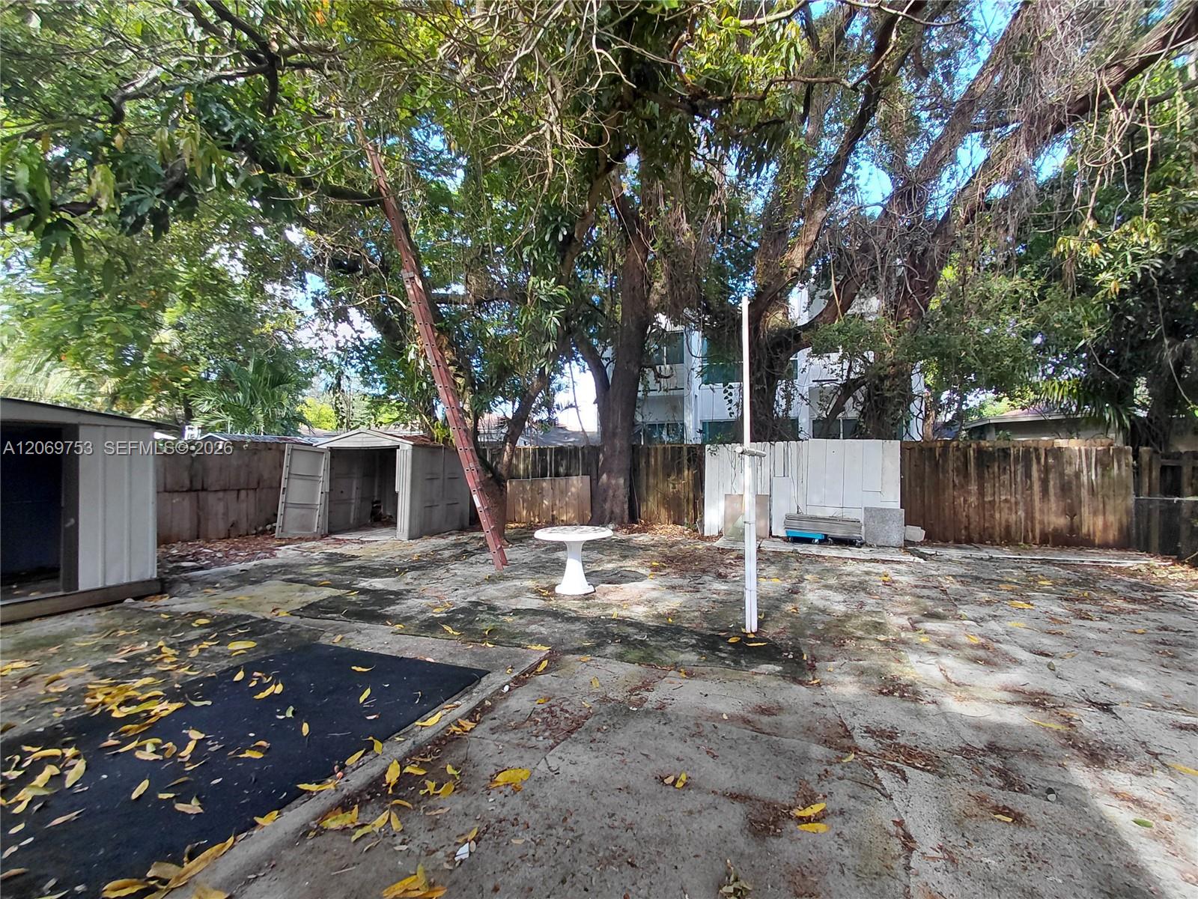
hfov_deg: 94.5
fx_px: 554
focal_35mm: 16
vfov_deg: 78.1
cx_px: 599
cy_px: 450
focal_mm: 1.64
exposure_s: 1/120
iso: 40
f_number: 2.2
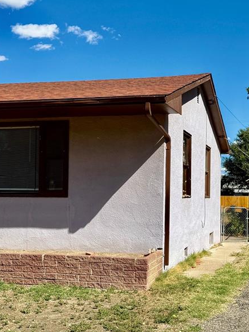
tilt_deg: +4.7
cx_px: 184
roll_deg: -1.7
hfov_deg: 29.3
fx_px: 470
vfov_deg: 38.9
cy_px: 172
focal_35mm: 49
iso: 80
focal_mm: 6.76
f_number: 1.78
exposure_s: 1/5714
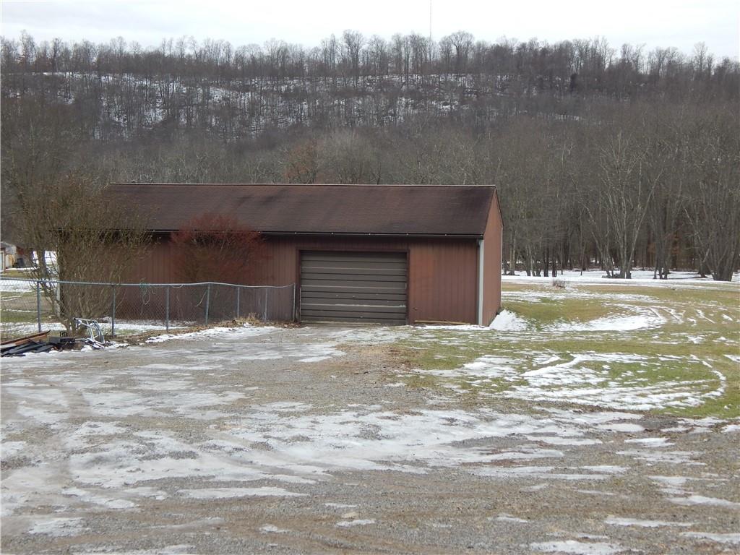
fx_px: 1026
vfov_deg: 30.3
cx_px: 370
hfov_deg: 39.7
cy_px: 278
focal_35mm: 48
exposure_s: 1/100
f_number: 3.7
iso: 125
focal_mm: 8.6
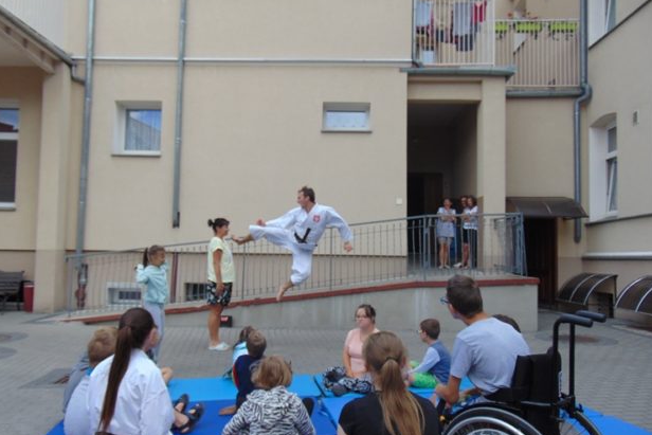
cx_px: 318
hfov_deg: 67.4
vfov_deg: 47.9
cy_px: 229
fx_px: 489
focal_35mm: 27
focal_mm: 4.5
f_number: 3
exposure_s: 1/400
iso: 80
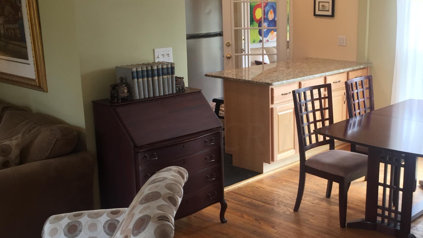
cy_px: 137
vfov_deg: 24.4
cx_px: 285
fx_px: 550
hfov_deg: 41.5
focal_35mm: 49
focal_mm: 4.15
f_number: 2.2
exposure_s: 1/30
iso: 40
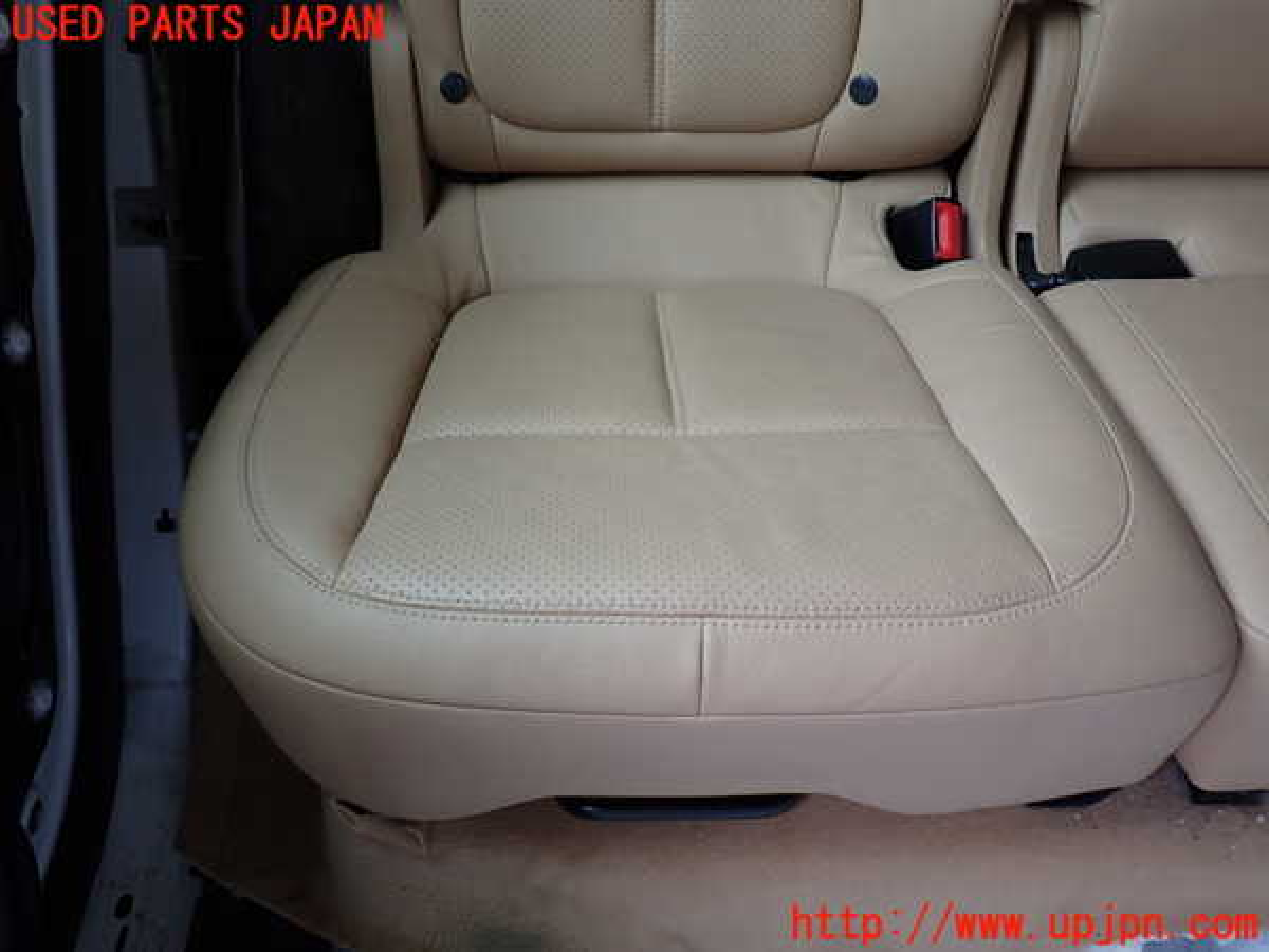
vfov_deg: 46.8
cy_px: 476
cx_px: 634
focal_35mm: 30
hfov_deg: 60.0
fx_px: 1100
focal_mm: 5.4
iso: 100
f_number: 2.3
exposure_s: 1/60
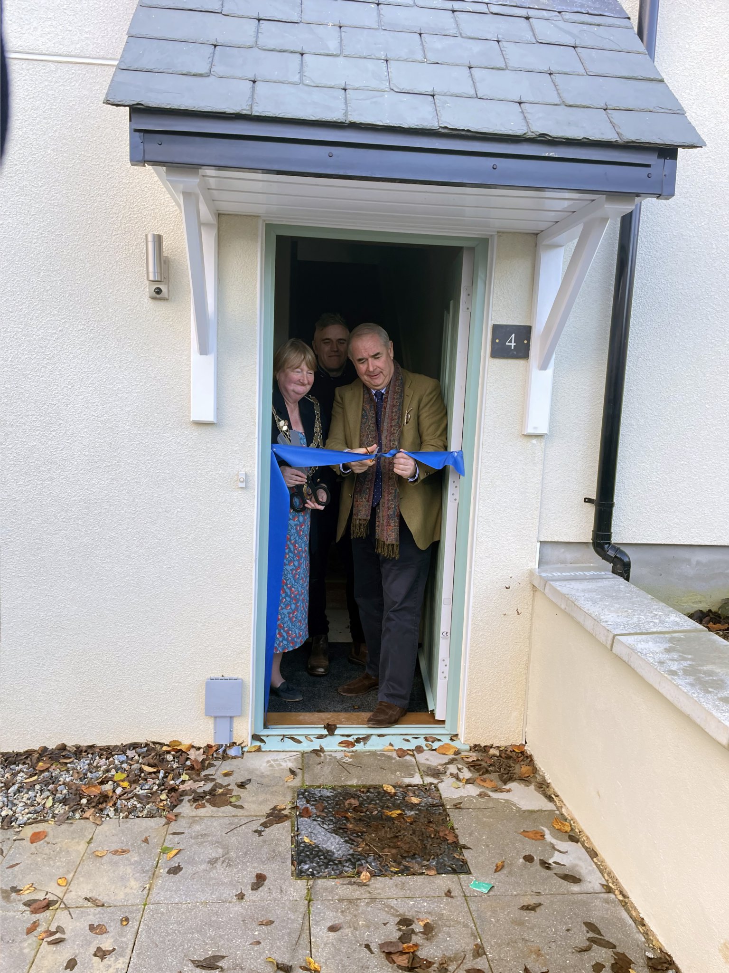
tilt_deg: -9.5
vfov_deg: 67.3
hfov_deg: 53.1
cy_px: 486
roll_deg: -1.3
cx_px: 364
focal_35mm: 26
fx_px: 730
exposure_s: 1/127
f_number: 1.6
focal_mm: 4.2
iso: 32
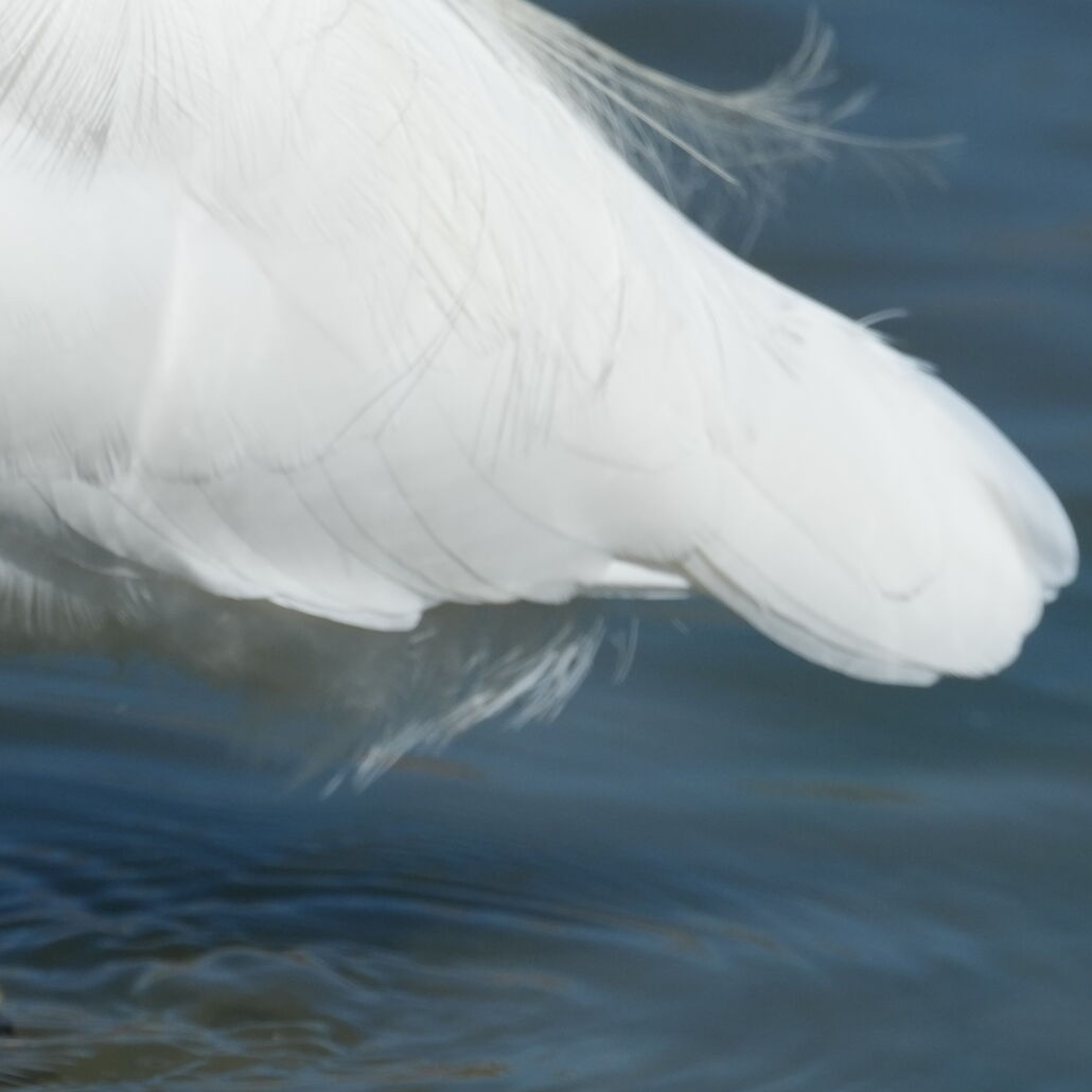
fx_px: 57105
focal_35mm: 1600
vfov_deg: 1.1
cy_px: 76
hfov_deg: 1.1
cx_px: -594
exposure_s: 1/2500
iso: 400
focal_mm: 449
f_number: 6.3
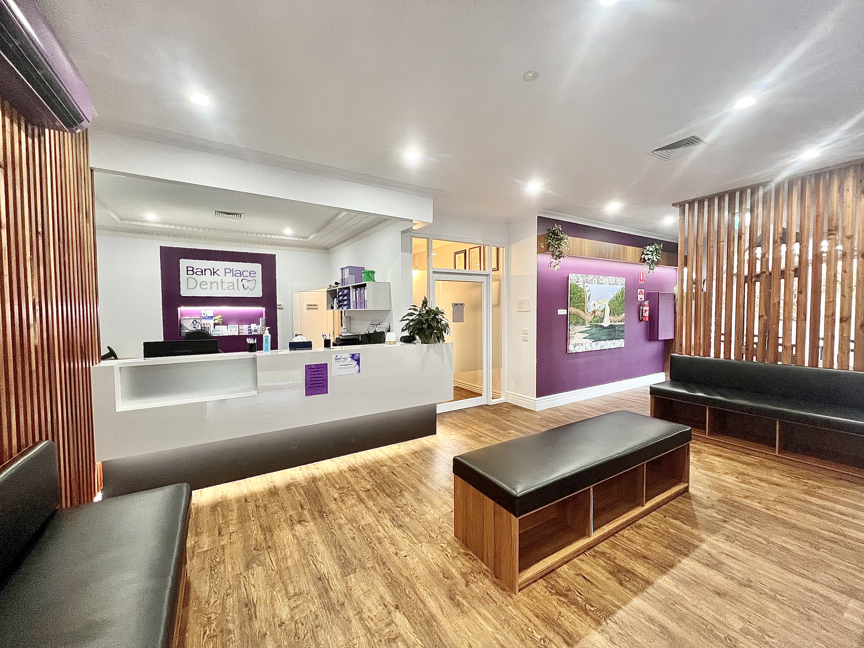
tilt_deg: -3.7
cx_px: 432
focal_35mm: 13
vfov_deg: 89.9
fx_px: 324
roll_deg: +0.5
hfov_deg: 106.2
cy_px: 324
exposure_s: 1/50
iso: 160
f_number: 1.8
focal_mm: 1.57
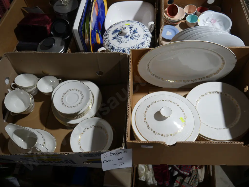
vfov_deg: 49.7
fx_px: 201
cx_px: 124
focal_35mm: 28
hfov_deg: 63.4
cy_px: 94
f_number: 3.5
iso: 320
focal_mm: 14
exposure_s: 1/60
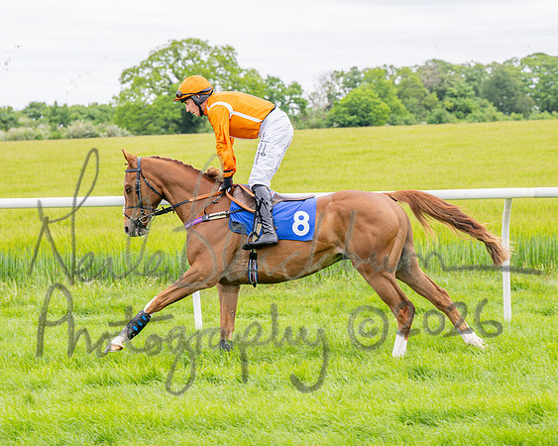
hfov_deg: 14.5
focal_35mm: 133
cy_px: 187
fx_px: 2193
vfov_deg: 11.6
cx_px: 258
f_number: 4.5
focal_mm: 85
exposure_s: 1/1000
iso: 400
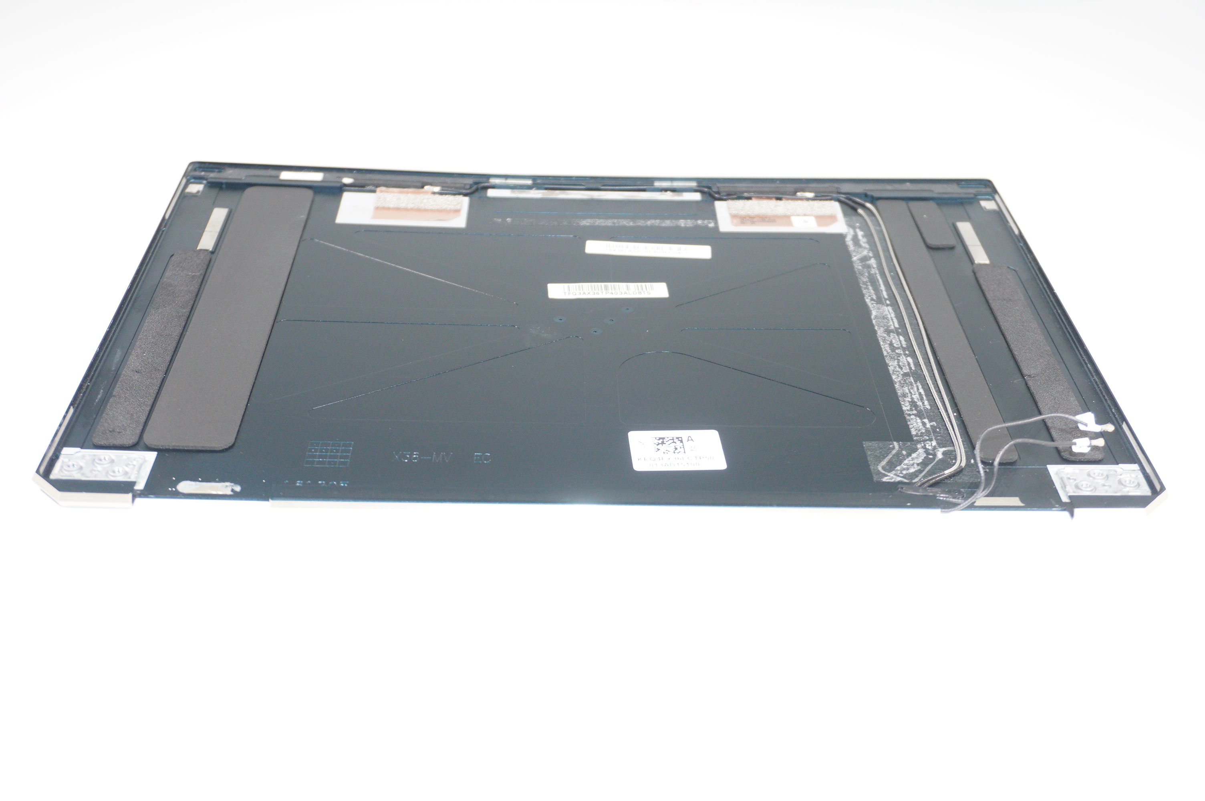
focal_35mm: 45
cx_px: 602
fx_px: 1505
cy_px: 400
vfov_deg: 29.8
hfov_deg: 43.6
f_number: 5
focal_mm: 30
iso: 800
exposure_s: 1/160
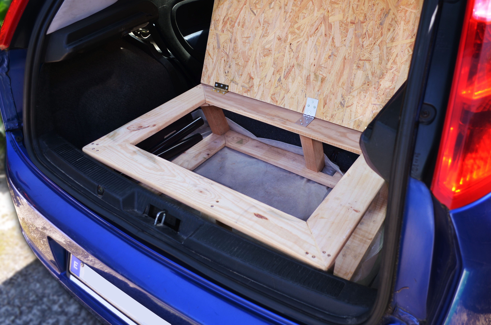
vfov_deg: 47.7
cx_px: 246
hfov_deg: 67.5
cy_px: 162
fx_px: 367
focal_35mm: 27
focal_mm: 18
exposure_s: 1/100
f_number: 3.5
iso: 100
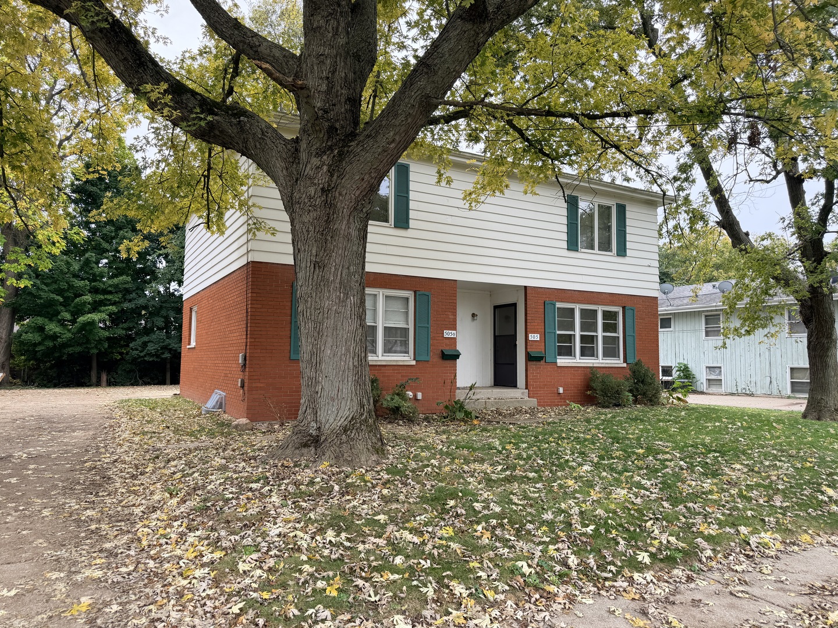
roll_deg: -0.7
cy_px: 314
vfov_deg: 56.8
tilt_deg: +4.1
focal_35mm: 24
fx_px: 581
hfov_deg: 71.6
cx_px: 419
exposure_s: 1/627
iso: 80
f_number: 1.78
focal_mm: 6.76
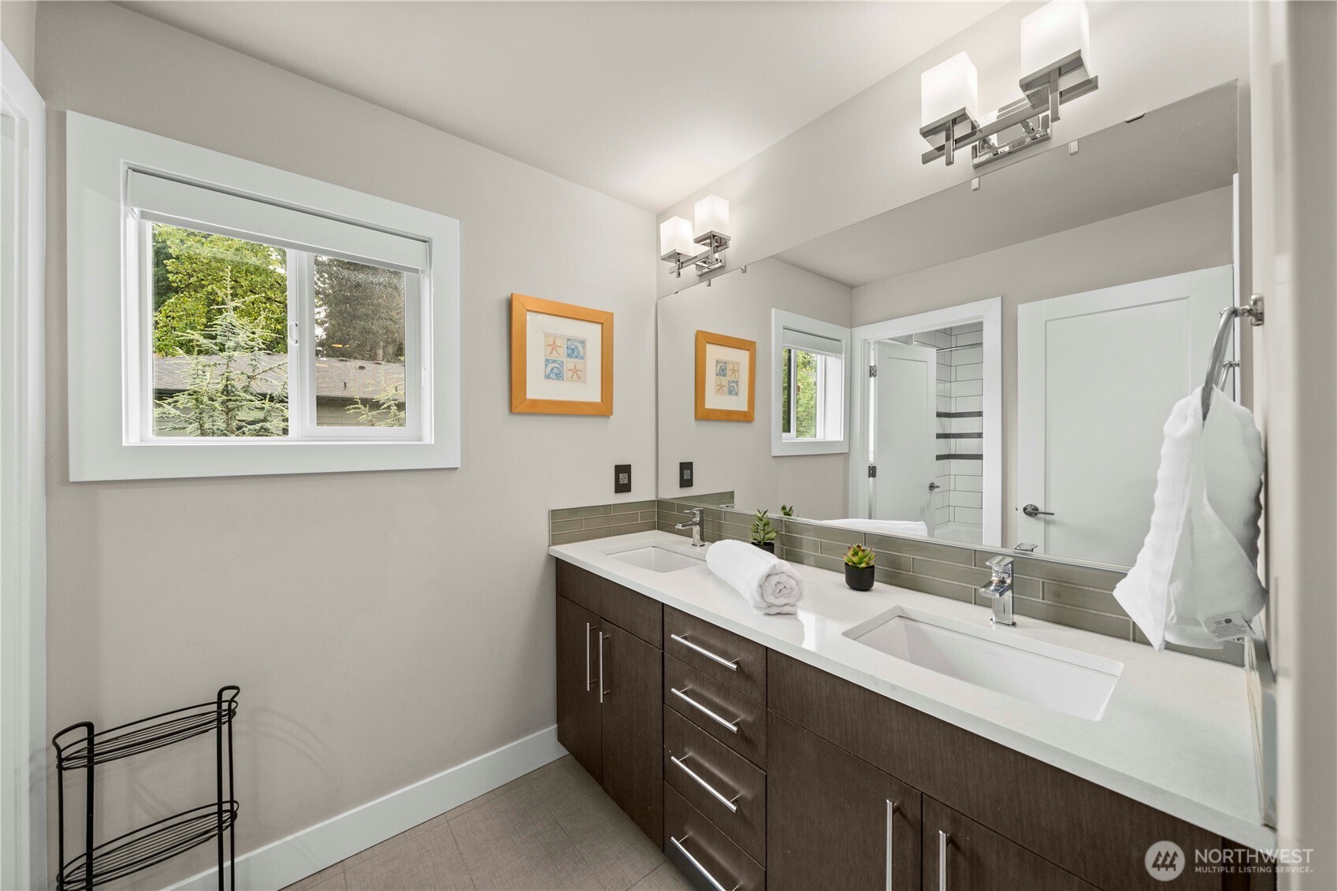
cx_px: 668
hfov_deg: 112.6
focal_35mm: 12
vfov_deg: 90.0
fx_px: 446
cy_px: 446
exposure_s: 1/25
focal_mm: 12
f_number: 7.1
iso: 1250
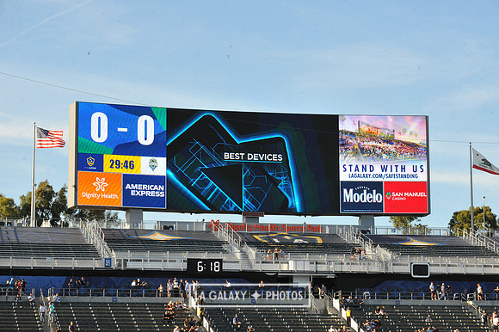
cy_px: 166
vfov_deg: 13.0
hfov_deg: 19.5
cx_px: 250
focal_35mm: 105
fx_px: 1455
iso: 1600
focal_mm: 105
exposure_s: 1/800
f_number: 14
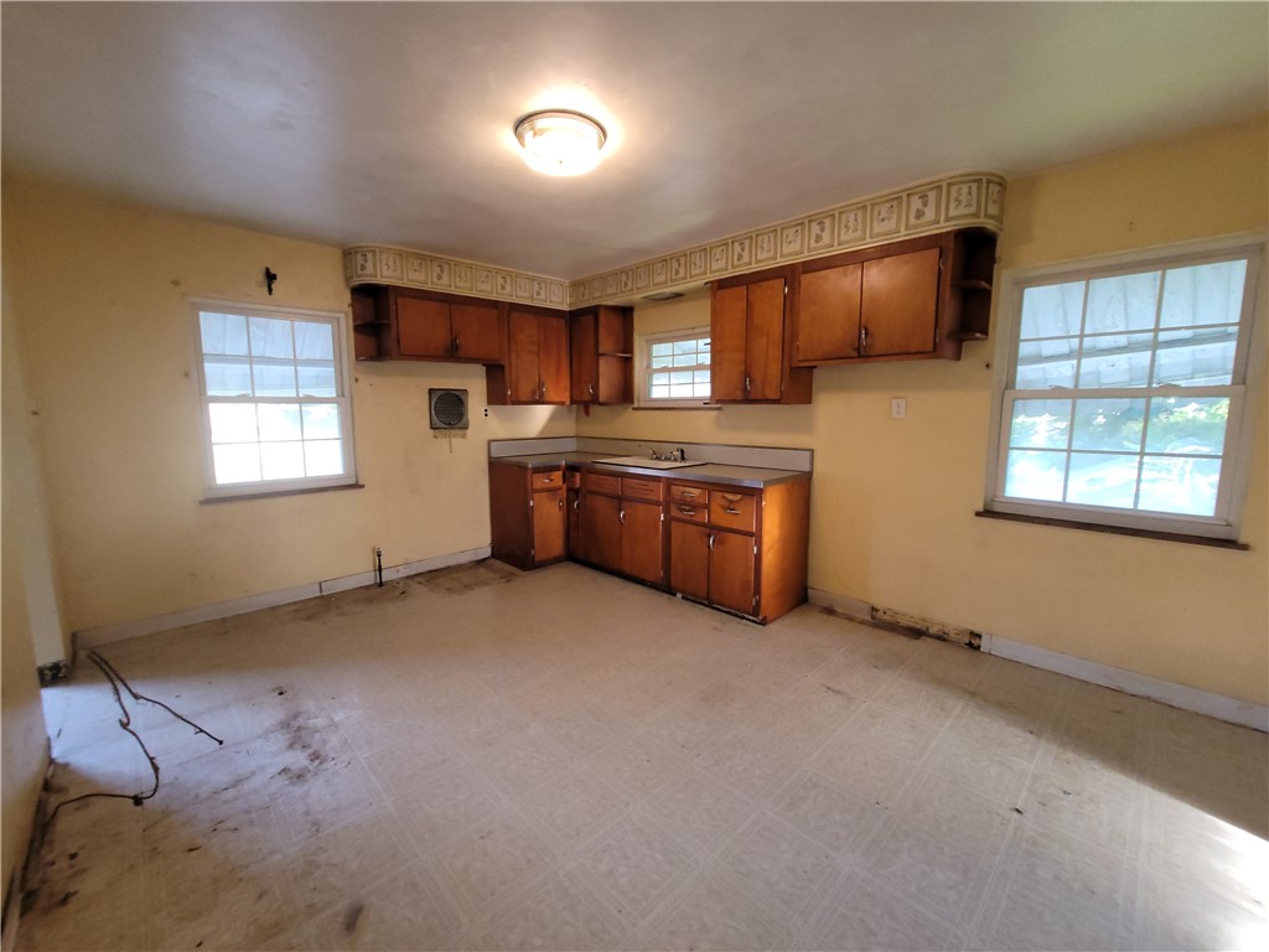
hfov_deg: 106.2
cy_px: 476
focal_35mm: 13
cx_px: 634
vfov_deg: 89.9
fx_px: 477
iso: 250
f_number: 2.2
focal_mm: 2.2
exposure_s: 1/60
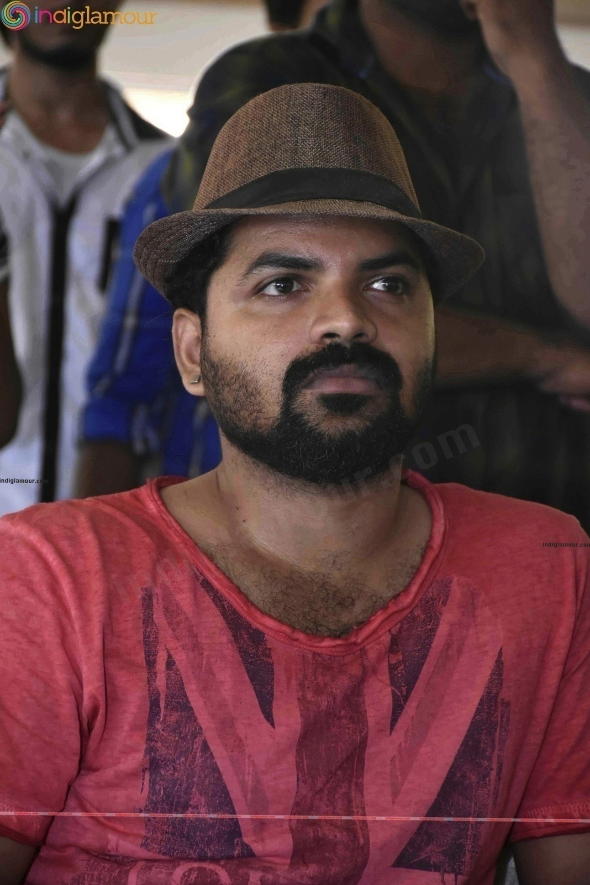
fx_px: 3896
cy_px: 445
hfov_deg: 8.7
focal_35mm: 159
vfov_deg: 13.0
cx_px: 296
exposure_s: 1/125
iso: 2500
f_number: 5.6
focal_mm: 105
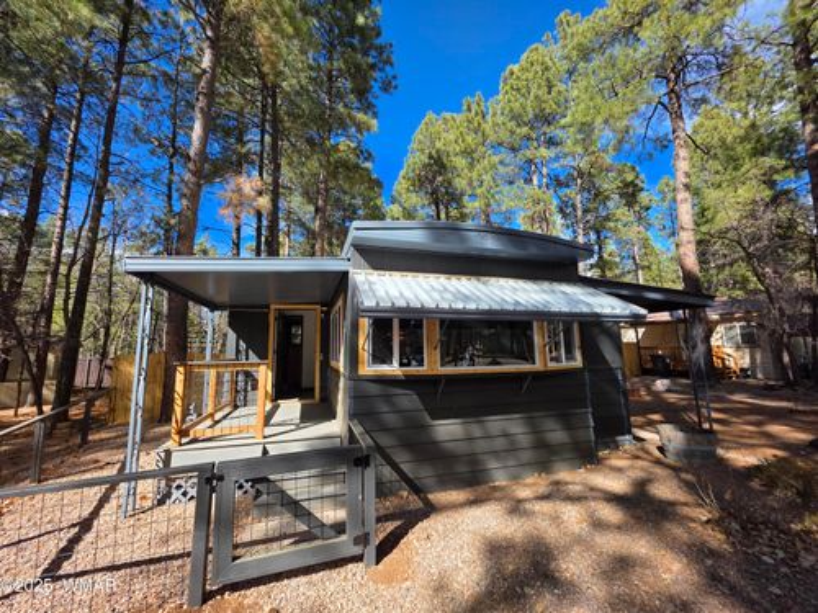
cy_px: 306
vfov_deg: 89.9
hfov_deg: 106.2
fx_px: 307
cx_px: 409
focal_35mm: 13
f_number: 1.9
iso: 40
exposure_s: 1/829
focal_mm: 2.2
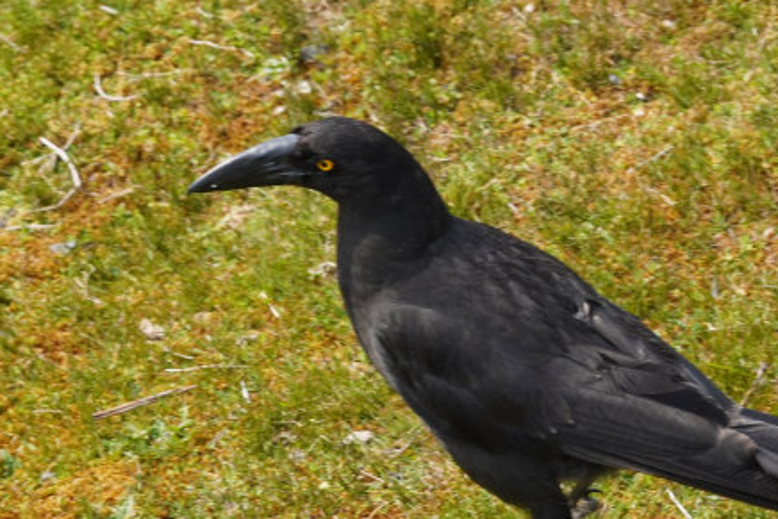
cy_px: 427
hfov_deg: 5.4
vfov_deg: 3.6
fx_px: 8323
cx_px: 519
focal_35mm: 385
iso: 320
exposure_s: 1/125
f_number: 13
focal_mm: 140
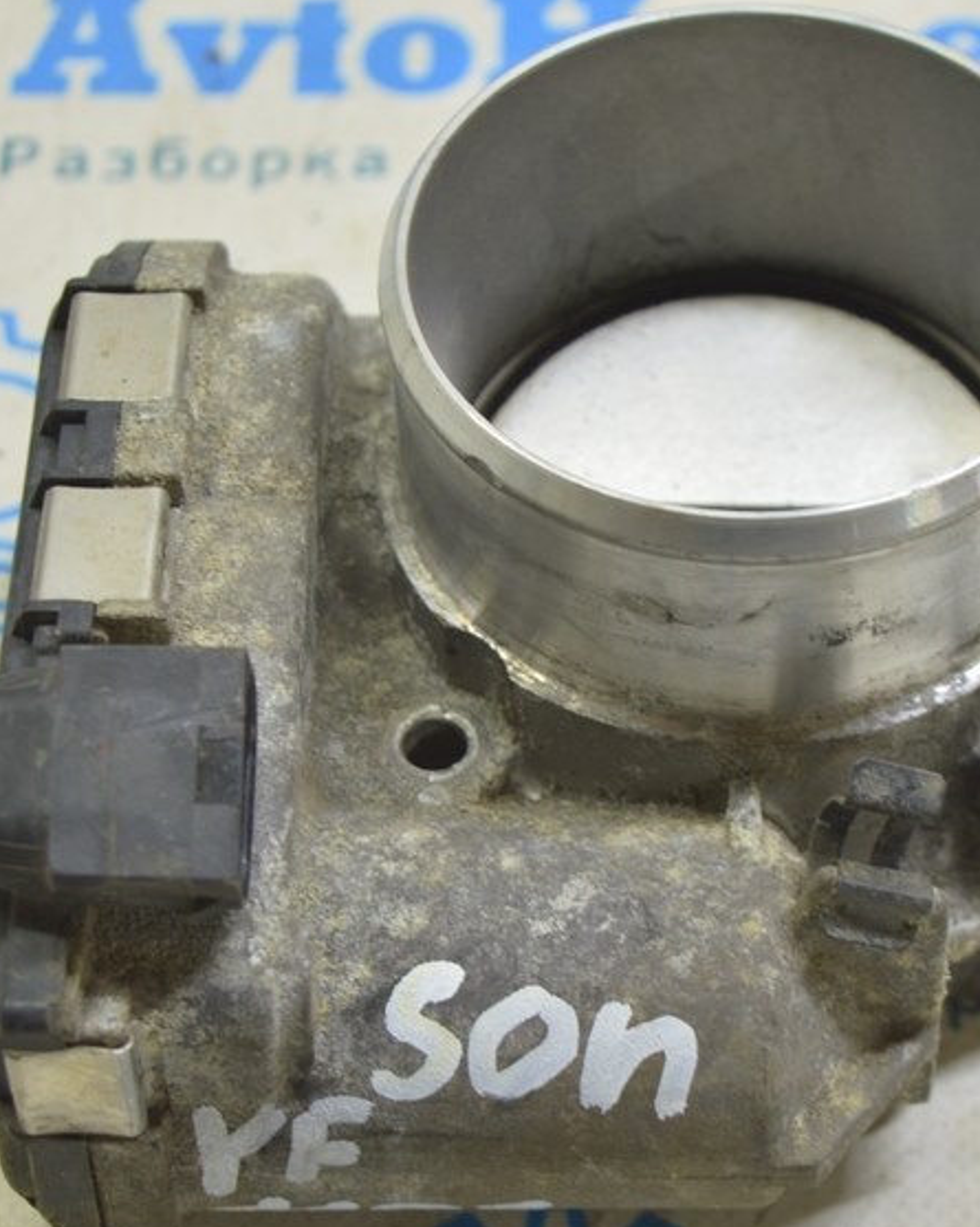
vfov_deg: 16.2
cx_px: 522
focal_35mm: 119
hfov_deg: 12.9
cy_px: 739
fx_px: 4318
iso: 400
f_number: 5.6
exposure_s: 1/20
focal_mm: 46
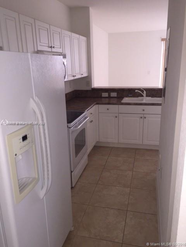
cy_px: 124
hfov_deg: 48.2
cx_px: 93
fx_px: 208
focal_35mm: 29
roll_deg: +0.9
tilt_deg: -15.8
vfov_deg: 61.7
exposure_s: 1/30
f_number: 2.2
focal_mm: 4.15
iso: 50
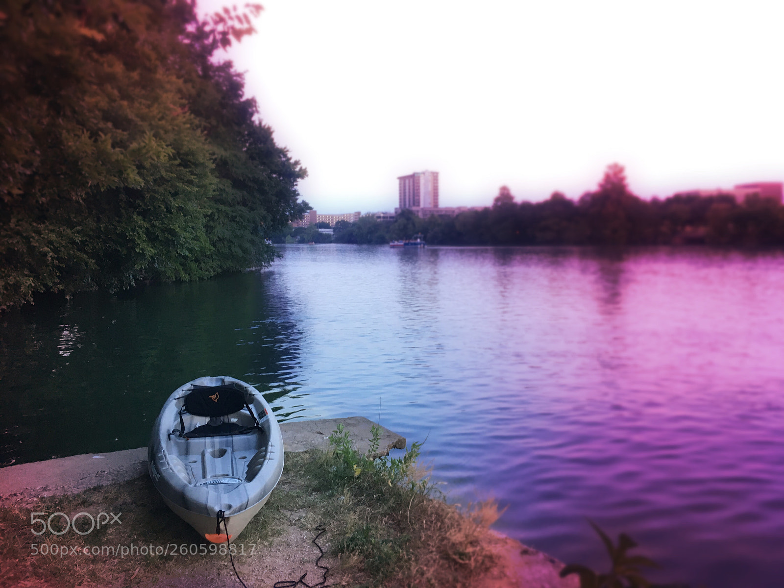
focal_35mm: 29
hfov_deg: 61.7
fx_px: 657
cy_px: 294
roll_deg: +0.2
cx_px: 392
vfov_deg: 48.2
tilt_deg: -3.8
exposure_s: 1/30
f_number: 2.2
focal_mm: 4.15
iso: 64
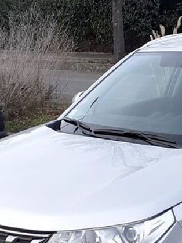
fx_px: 602
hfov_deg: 16.9
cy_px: 151
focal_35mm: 86
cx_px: 172
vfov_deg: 22.7
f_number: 1.9
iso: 40
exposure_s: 1/255
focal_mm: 3.6
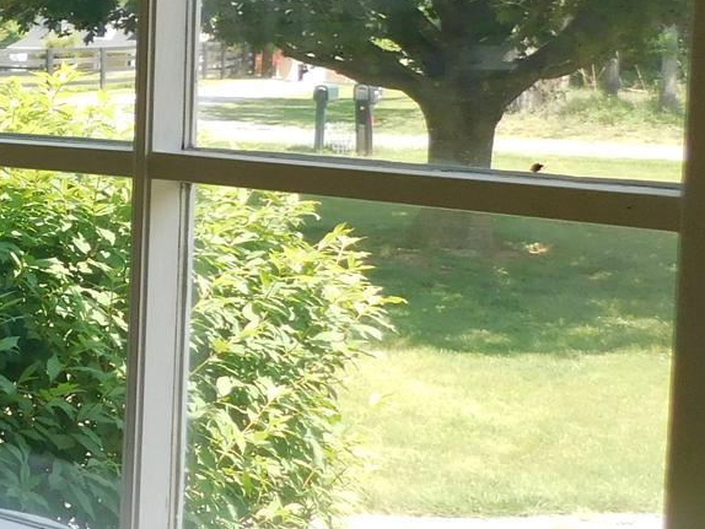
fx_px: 1671
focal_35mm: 82
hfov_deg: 19.5
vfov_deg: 17.9
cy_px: 130
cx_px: -463
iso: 125
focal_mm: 4
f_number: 3
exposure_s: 1/250
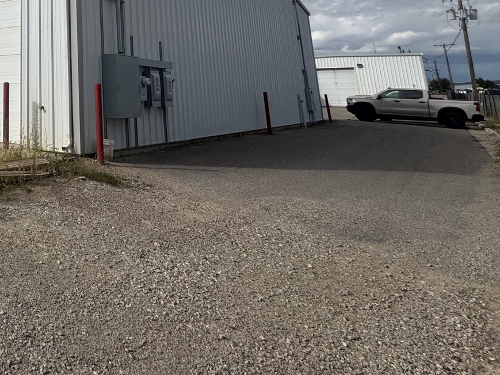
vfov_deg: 37.5
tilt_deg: +14.2
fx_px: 477
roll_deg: +0.6
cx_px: 3
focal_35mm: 33
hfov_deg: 46.5
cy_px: -15
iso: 50
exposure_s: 1/3906
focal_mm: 2.22
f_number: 2.2
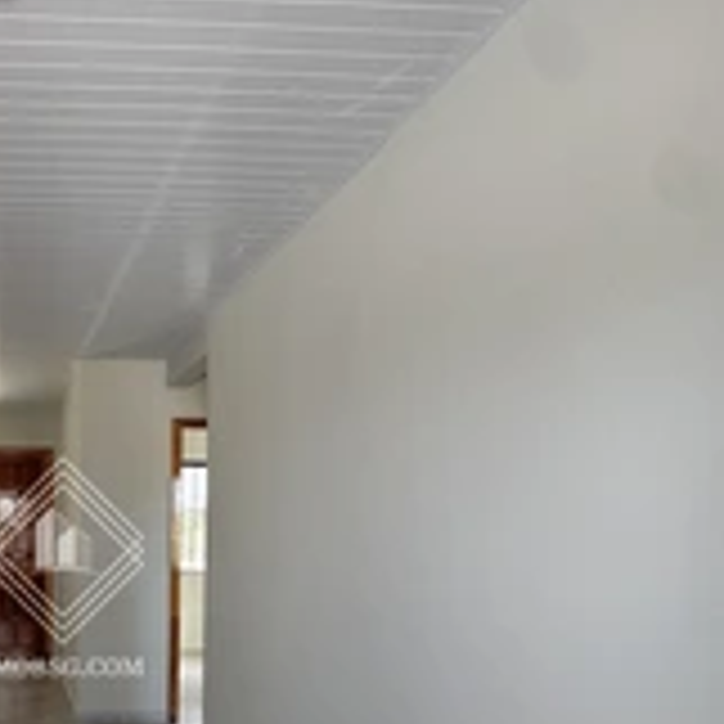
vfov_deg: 43.1
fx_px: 876
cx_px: 63
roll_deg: +0.0
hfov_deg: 41.2
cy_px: 567
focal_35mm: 37
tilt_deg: -2.8
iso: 80
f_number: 2.2
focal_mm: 2.22
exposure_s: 1/99
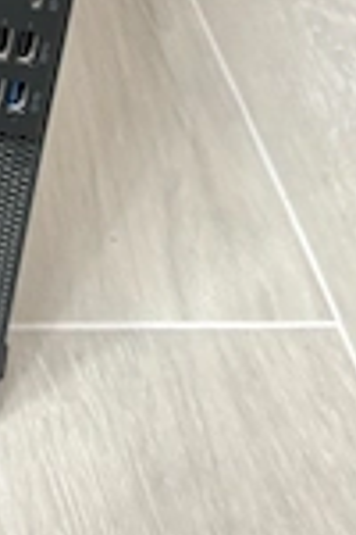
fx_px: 1068
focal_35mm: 72
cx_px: -21
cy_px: 64
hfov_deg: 18.3
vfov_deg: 27.2
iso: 250
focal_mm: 5.96
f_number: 1.6
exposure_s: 1/50
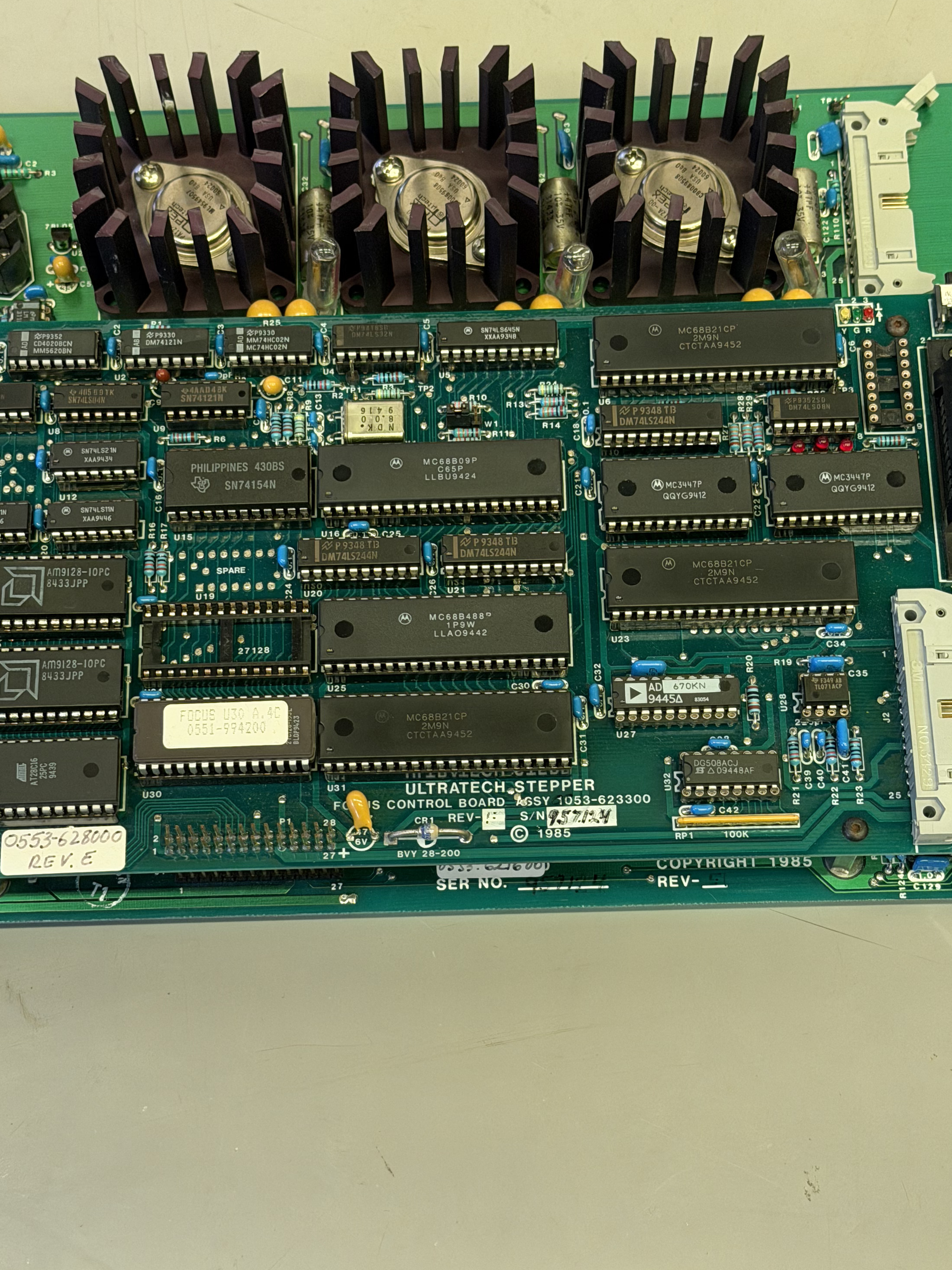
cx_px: 447
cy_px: 639
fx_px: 2420
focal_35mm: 66
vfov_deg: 29.4
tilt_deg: -69.6
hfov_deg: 22.3
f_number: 1.78
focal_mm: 6.76
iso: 320
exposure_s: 1/40
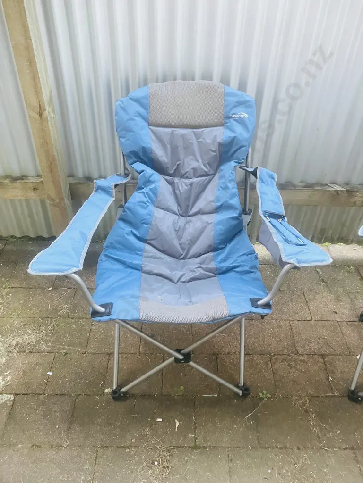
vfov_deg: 63.4
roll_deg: -2.7
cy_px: 242
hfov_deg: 49.7
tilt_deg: -36.9
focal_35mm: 28
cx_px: 182
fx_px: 391
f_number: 1.8
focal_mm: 3.99
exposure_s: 1/55
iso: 320
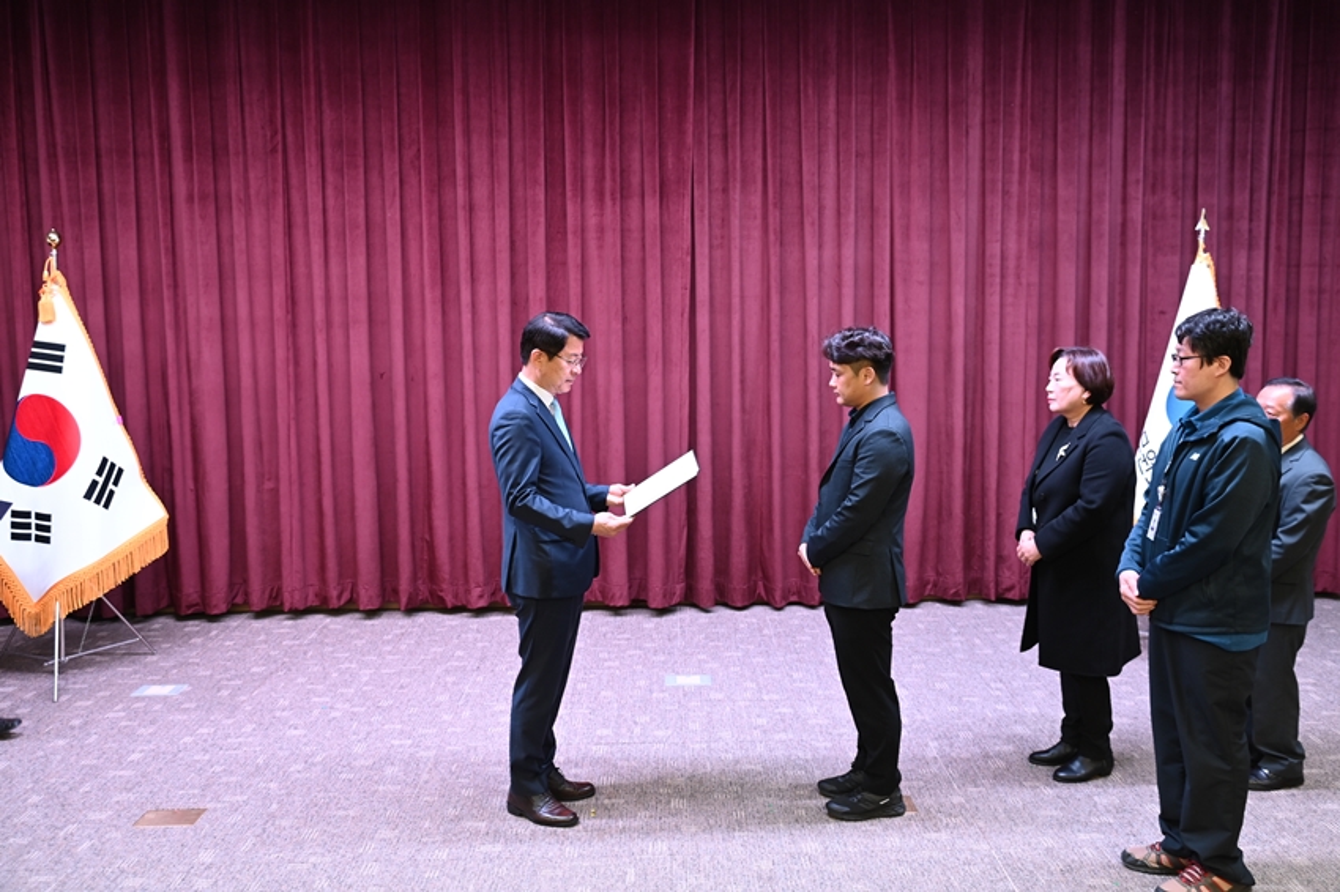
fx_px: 1153
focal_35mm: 31
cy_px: 446
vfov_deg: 42.3
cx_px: 670
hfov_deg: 60.3
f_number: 4
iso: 640
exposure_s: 1/30
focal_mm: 31
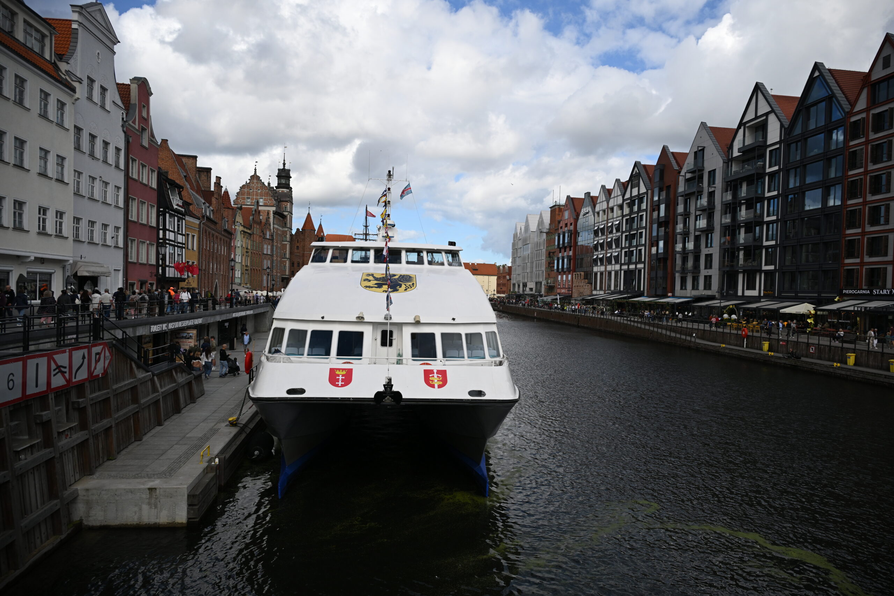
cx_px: 447
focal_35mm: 24
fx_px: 596
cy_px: 298
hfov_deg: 73.7
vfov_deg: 53.1
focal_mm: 24
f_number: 4
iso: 400
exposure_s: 1/5000
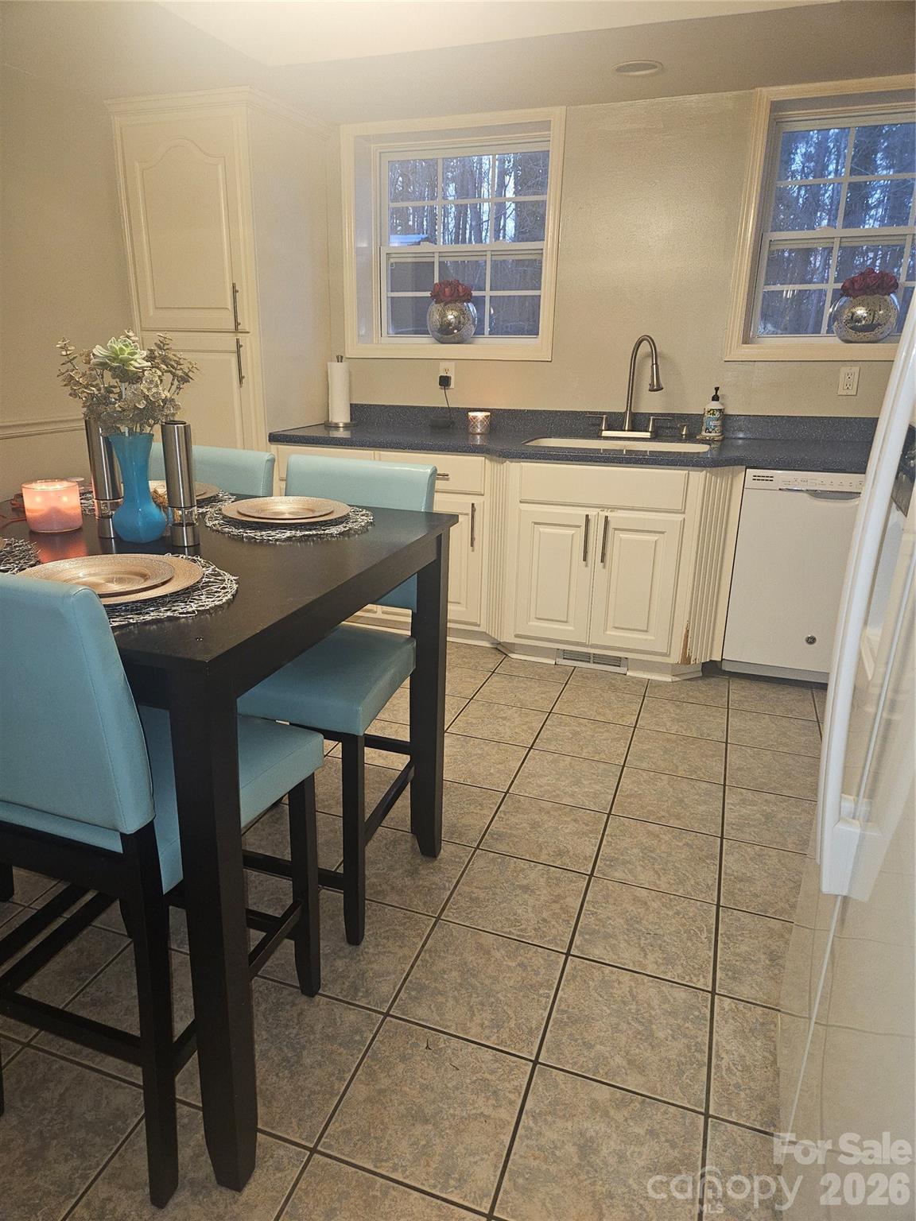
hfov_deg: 58.9
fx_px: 811
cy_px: 610
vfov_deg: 73.9
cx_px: 458
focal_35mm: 23
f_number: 1.8
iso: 100
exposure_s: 1/40
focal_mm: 5.4
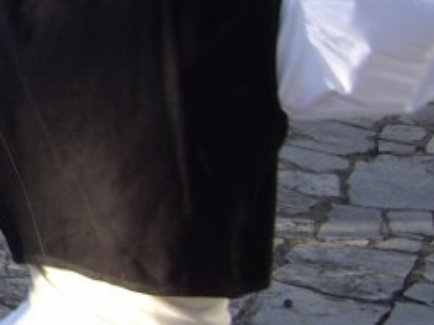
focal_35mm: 161
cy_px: 41
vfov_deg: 9.2
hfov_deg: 11.1
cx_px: -452
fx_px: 2017
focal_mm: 7.9
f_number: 2.8
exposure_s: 1/200
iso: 64
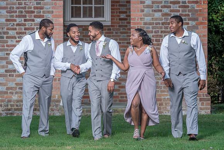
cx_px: 113
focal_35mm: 130
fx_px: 806
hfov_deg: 15.8
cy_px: 76
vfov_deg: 10.6
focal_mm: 114
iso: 100
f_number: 5.6
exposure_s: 1/200
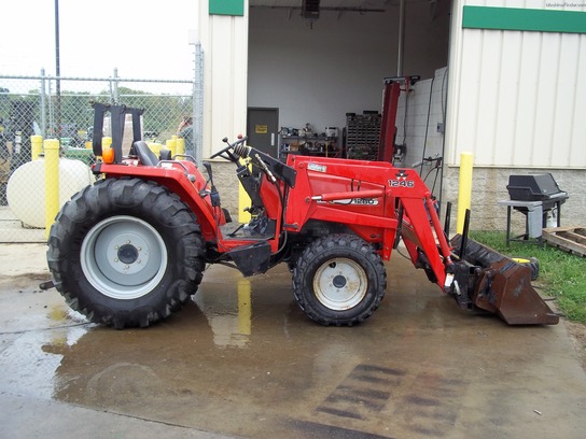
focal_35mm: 36
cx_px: 293
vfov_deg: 39.7
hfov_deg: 51.4
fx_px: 609
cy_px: 220
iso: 80
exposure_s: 1/250
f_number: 3.1
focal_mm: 6.5
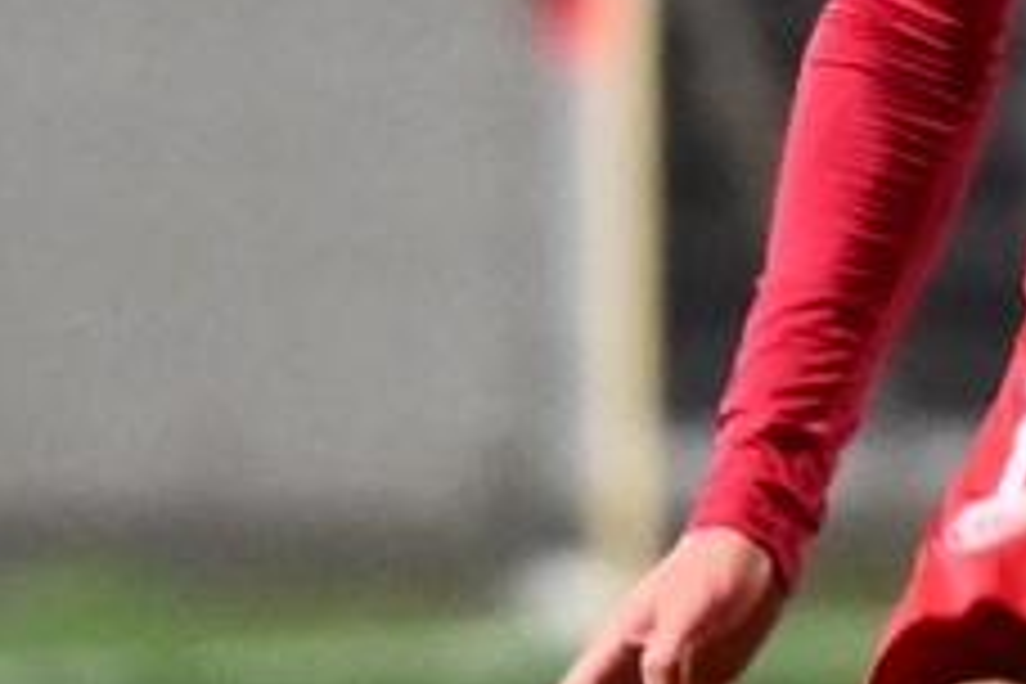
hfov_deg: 1.0
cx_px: 1107
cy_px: 112
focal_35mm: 2107
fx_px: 60045
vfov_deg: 0.7
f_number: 2.8
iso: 4000
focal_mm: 200
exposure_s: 1/500
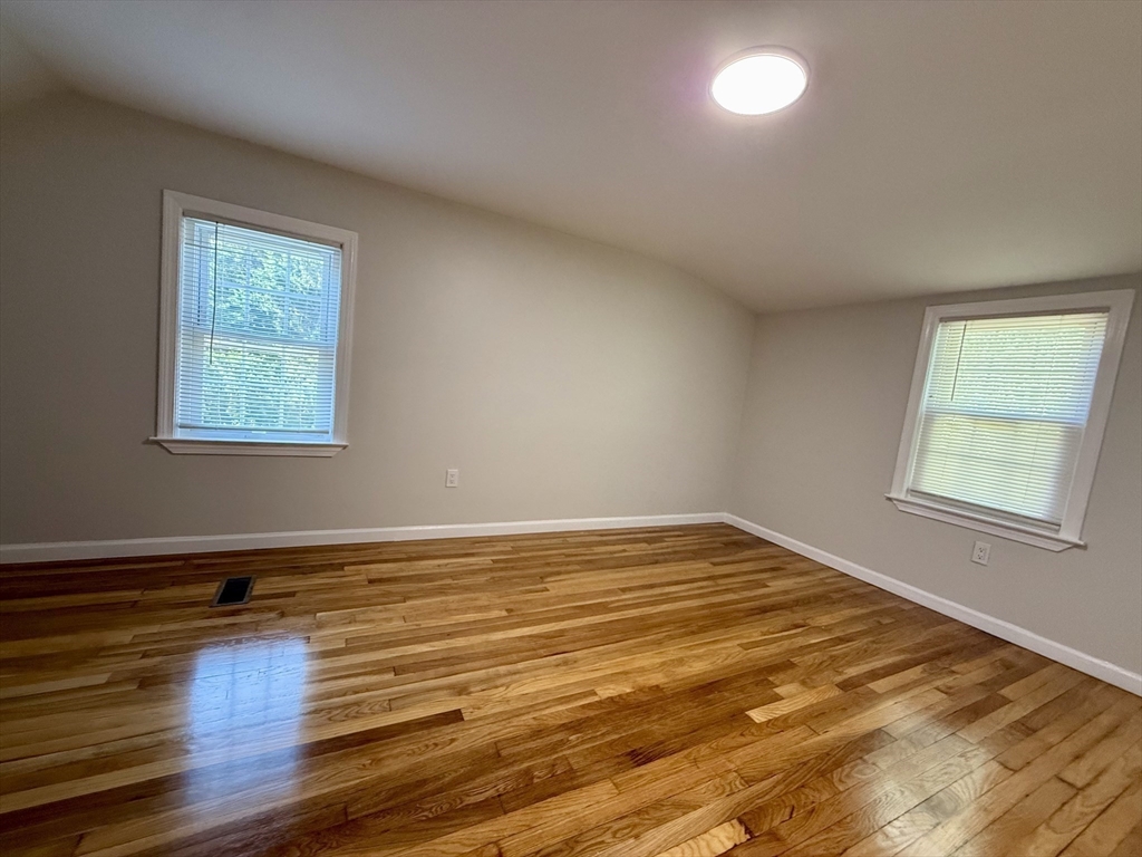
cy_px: 428
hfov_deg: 102.1
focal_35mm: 14
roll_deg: -6.6
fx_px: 462
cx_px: 571
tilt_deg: -3.8
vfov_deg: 85.7
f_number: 2.2
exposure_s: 1/120
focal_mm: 2.22
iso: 400
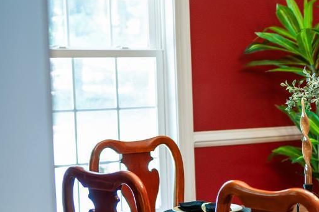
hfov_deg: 16.2
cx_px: 453
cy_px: 185
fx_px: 1036
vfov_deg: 11.6
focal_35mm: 117
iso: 640
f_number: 2.5
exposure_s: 1/60
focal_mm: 40
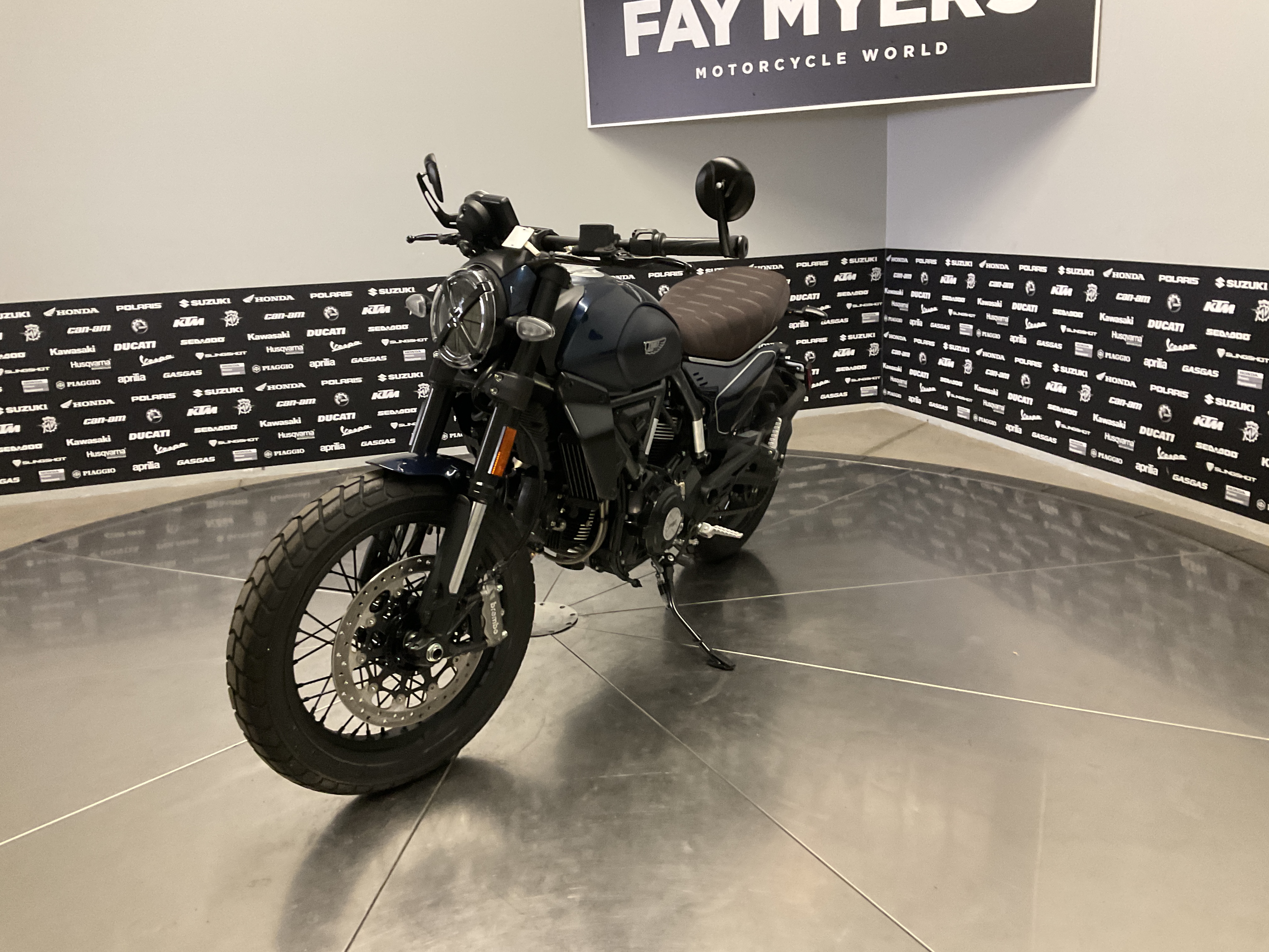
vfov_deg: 48.2
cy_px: 476
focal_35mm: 29
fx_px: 1063
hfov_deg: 61.7
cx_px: 634
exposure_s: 1/40
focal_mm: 3
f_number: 1.8
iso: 200
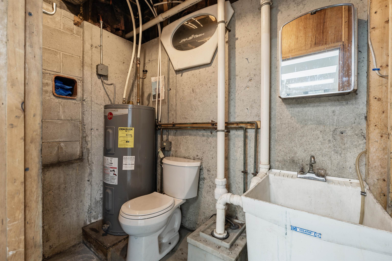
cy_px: 130
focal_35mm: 16
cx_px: 196
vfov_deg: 73.7
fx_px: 174
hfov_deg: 96.7
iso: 160
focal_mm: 16
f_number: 8
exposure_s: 2.5
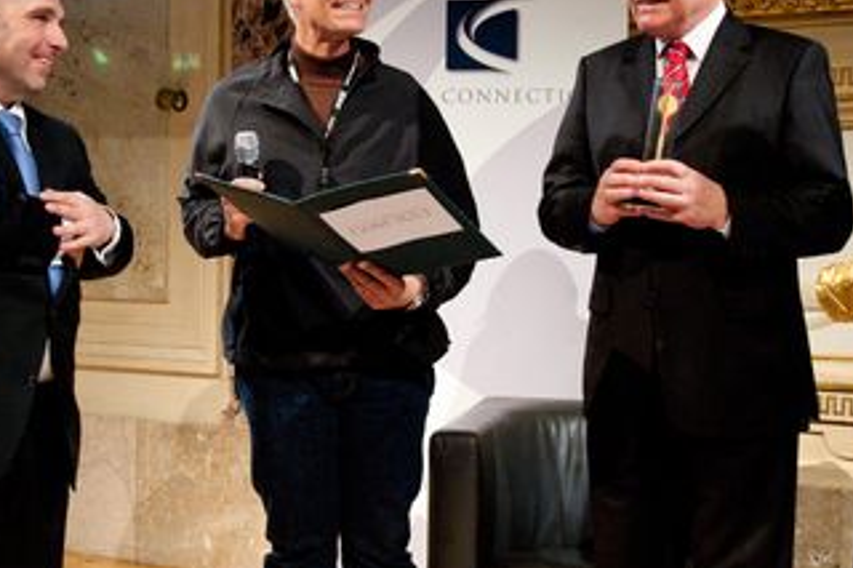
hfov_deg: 35.6
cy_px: 252
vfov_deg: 24.2
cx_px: 469
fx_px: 1326
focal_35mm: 56
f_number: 5.6
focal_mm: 35
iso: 1250
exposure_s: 1/80
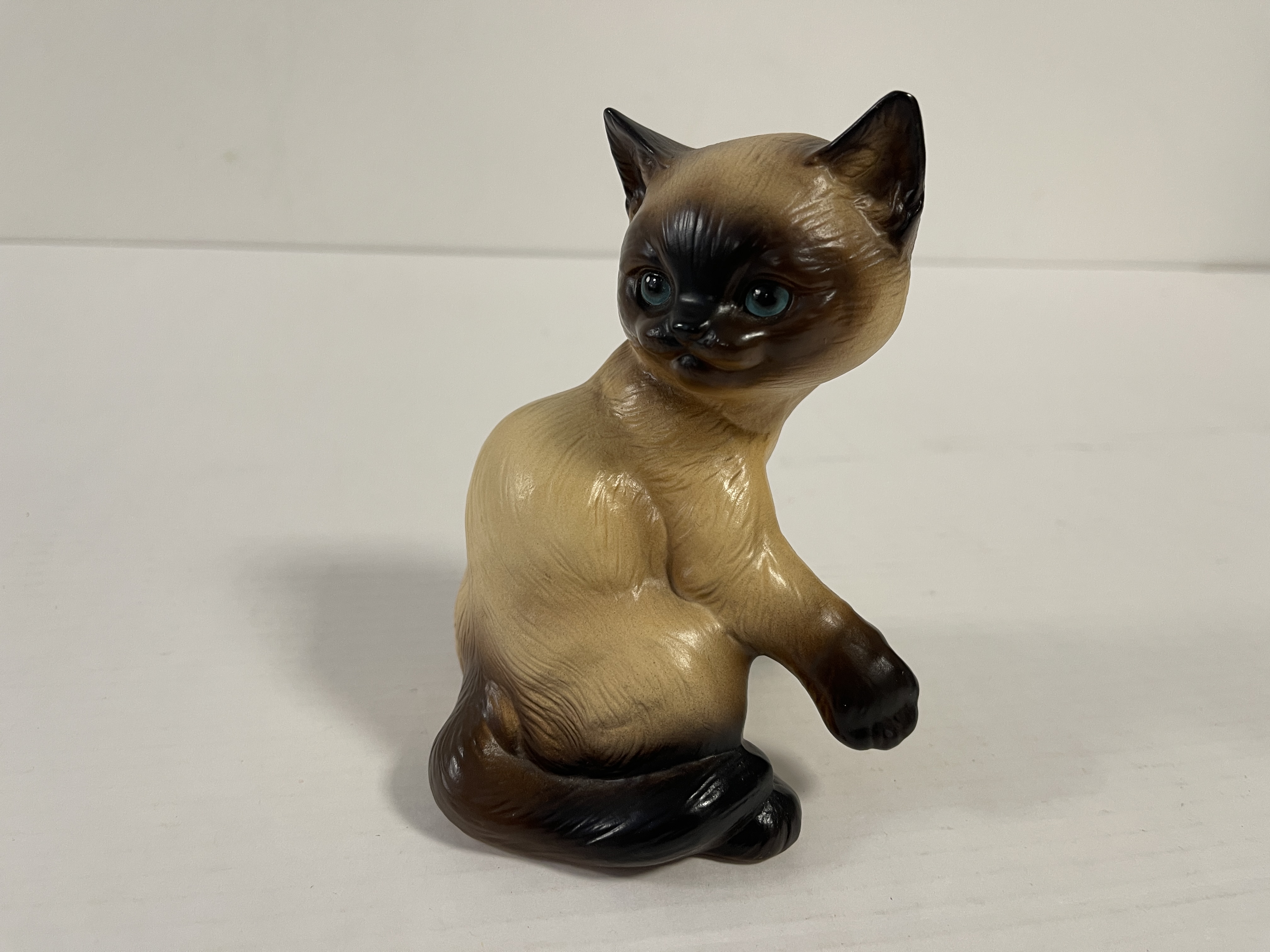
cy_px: 476
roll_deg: -3.5
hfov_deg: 69.4
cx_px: 635
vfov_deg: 54.9
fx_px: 917
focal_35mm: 25
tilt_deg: -20.8
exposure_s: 1/50
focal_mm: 5.1
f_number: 1.6
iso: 80
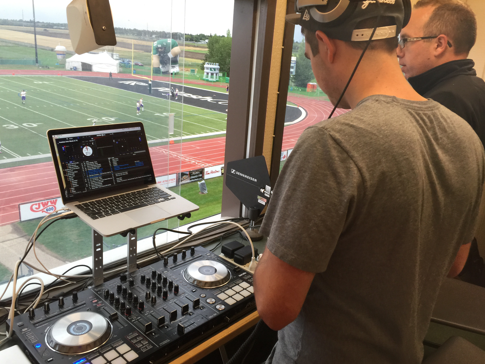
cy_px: 179
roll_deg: -4.8
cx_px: 236
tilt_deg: -17.0
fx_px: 420
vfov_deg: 46.8
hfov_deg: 60.0
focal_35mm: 30
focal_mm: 4.15
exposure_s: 1/30
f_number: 2.2
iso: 32
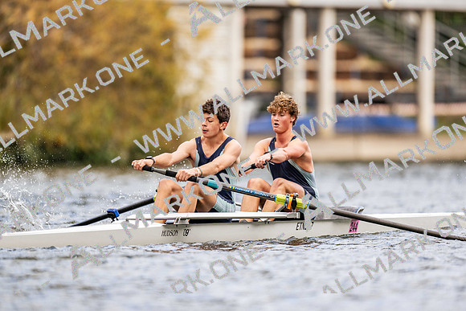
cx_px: 233
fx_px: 7772
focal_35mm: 600
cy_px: 156
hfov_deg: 3.4
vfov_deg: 2.3
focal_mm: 600
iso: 560
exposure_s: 1/2500
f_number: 4
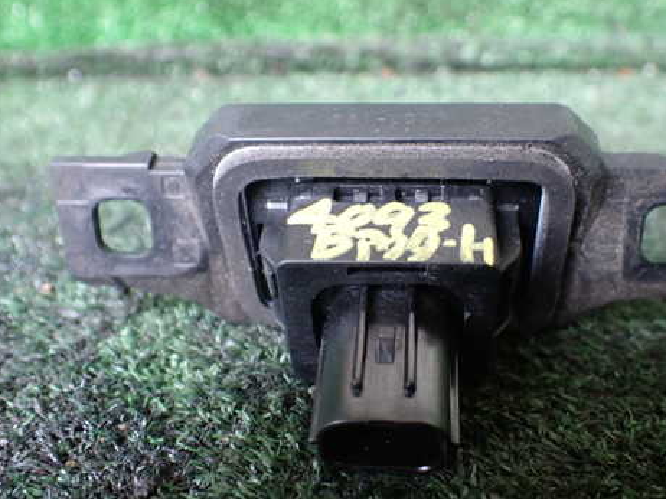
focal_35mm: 39
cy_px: 248
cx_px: 376
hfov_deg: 47.8
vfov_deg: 36.8
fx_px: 750
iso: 800
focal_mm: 5.4
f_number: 2.3
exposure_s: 1/30
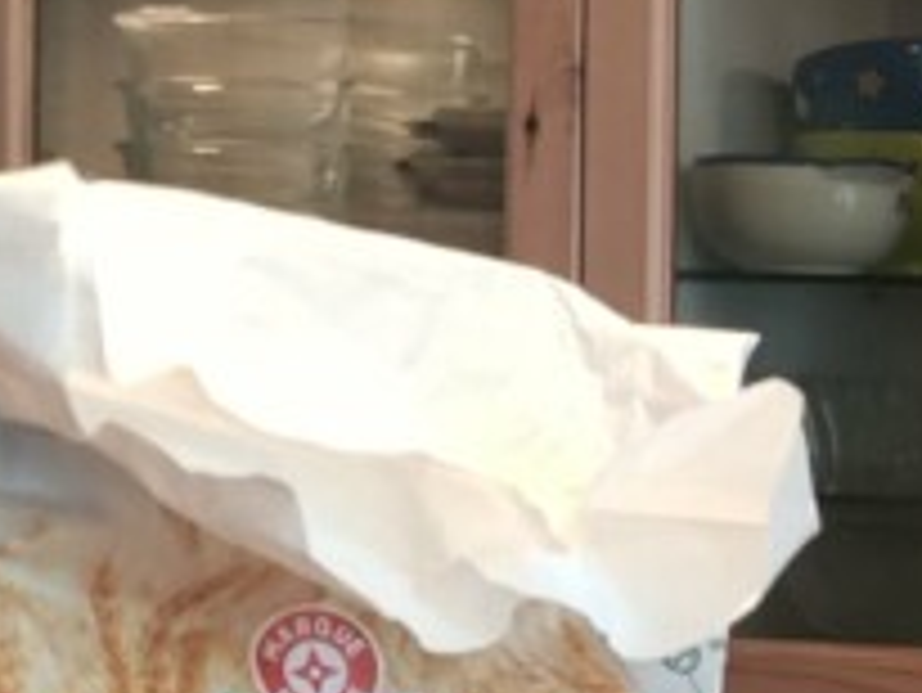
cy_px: 472
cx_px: 1201
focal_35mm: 130
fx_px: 3465
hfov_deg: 14.5
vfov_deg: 11.4
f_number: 1.75
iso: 665
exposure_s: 1/33
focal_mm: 4.77
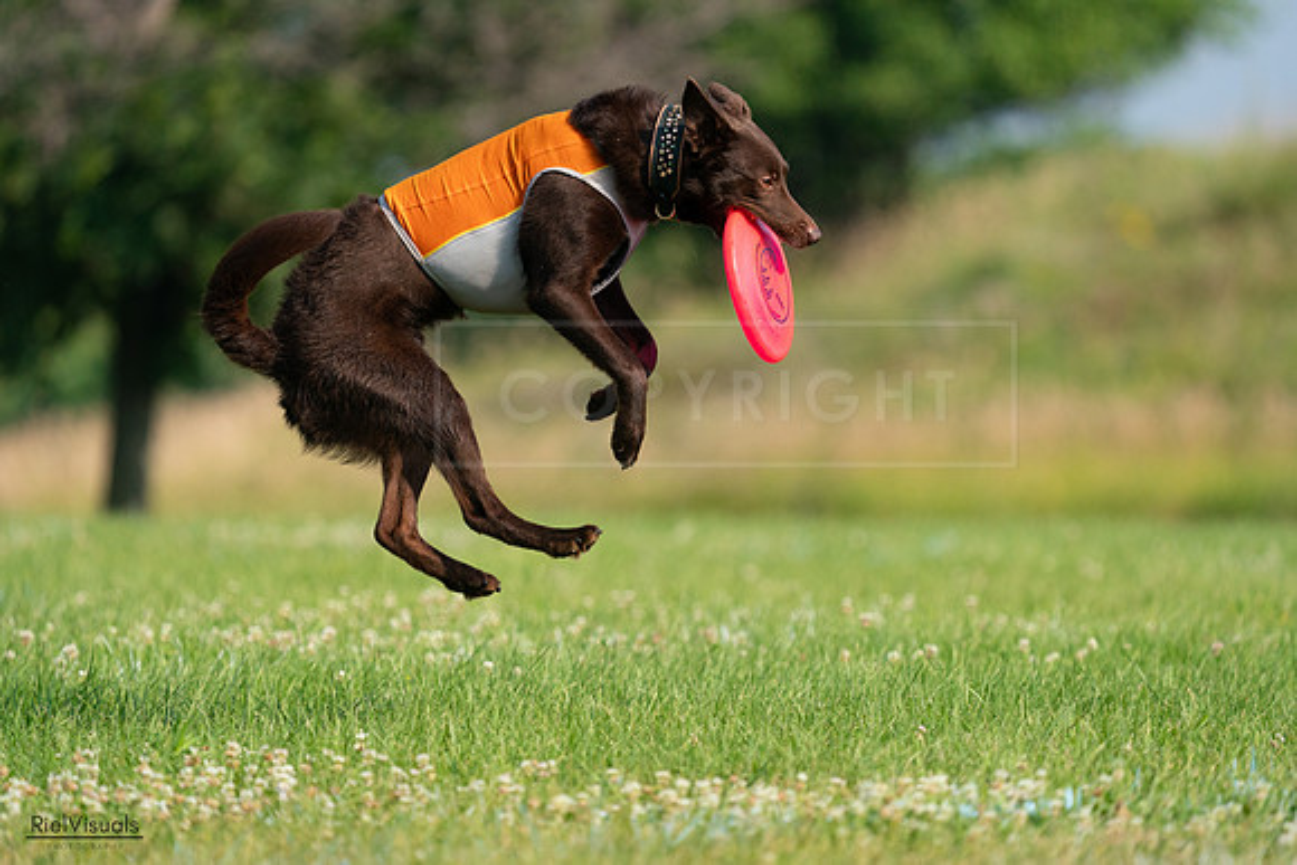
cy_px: 432
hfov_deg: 4.8
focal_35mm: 433
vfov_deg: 3.2
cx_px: 648
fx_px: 15603
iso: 1250
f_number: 6.3
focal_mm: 433
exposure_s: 1/4000
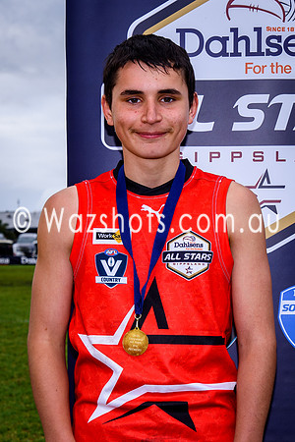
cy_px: 275
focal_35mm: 128
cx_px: 139
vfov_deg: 16.0
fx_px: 1570
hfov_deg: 10.7
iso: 100
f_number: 5.6
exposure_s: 1/160
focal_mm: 38
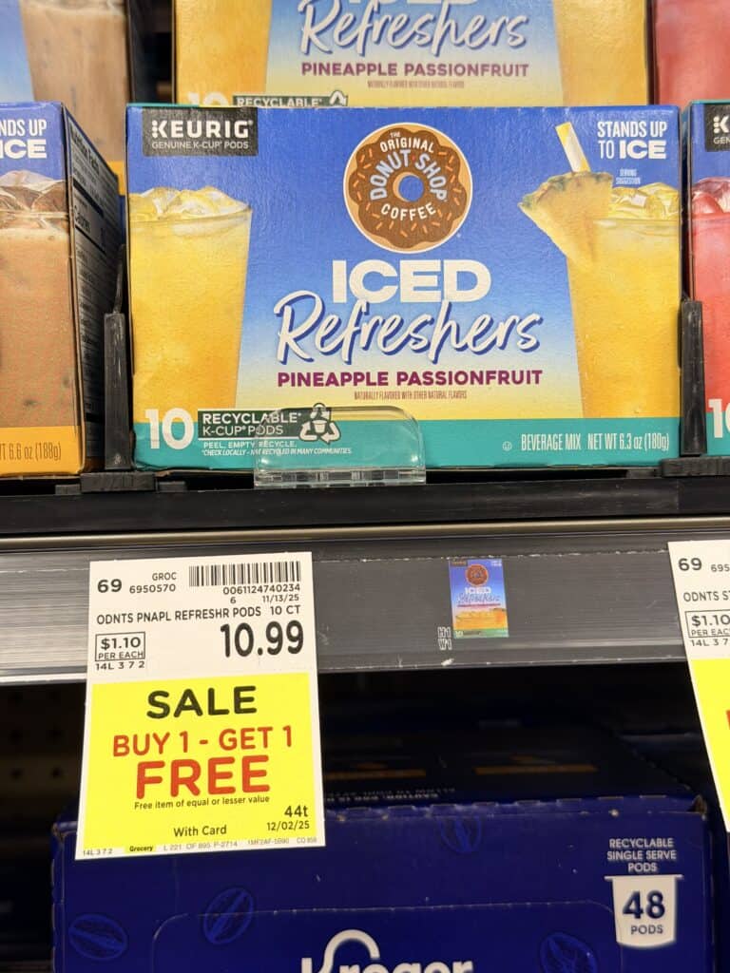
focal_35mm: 48
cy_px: 486
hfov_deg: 30.3
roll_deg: +0.7
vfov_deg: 39.7
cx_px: 365
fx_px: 1350
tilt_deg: -2.2
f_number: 1.78
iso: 64
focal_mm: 6.76
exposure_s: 1/60
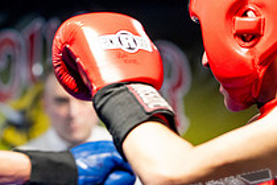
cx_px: 55
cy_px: 235
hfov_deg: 11.3
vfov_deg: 7.5
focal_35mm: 182
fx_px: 1400
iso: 4000
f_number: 2
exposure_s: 1/1000
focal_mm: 66
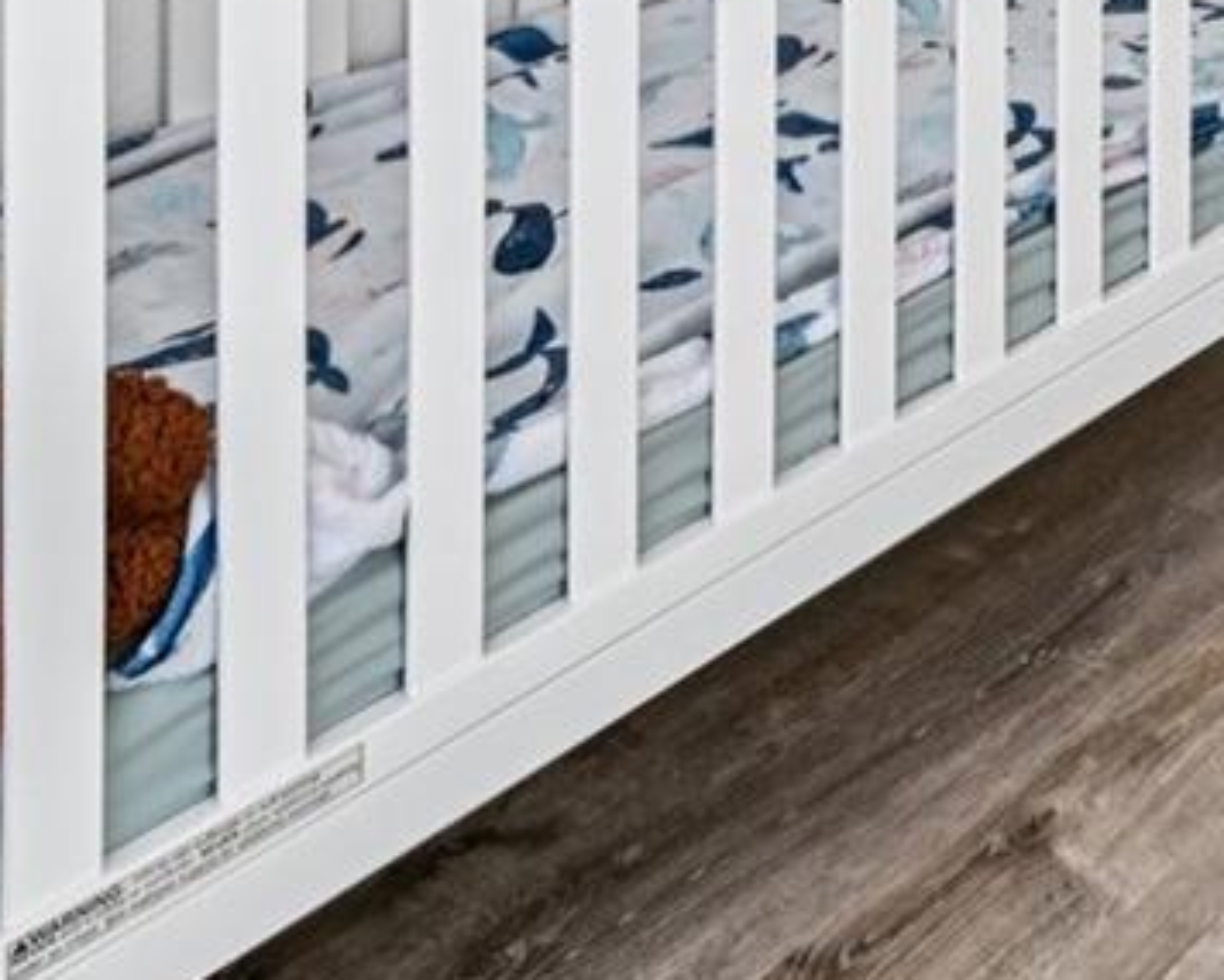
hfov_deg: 26.0
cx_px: 1692
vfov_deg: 19.2
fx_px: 2138
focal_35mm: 59
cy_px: -805
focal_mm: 14
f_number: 11
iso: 100
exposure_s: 1/15
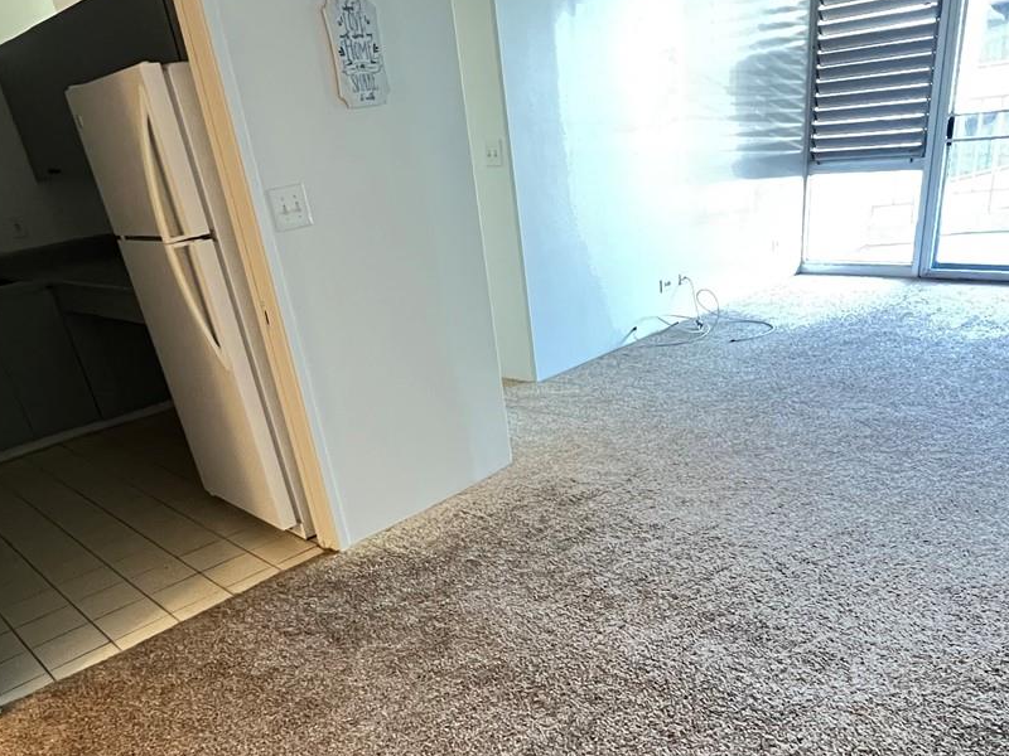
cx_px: 527
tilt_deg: -29.3
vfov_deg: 51.0
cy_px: 558
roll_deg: +7.3
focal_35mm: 26
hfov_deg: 67.3
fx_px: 758
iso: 800
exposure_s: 1/30
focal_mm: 1.57
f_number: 1.8
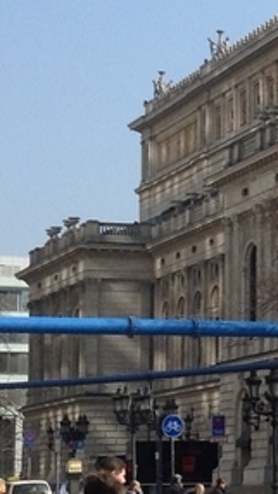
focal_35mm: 160
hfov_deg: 7.2
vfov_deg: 13.4
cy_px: 235
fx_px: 2096
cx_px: 615
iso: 50
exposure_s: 1/1592
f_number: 2.4
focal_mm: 4.28
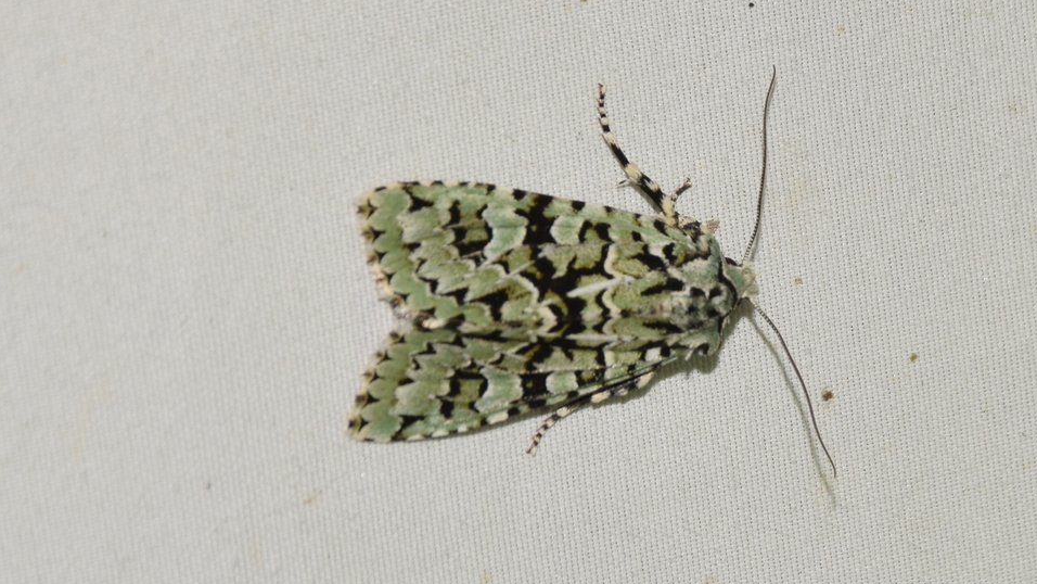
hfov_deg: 9.8
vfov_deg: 5.5
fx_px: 6078
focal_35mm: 221
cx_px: 520
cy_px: 291
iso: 100
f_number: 13
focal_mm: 140
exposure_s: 1/160
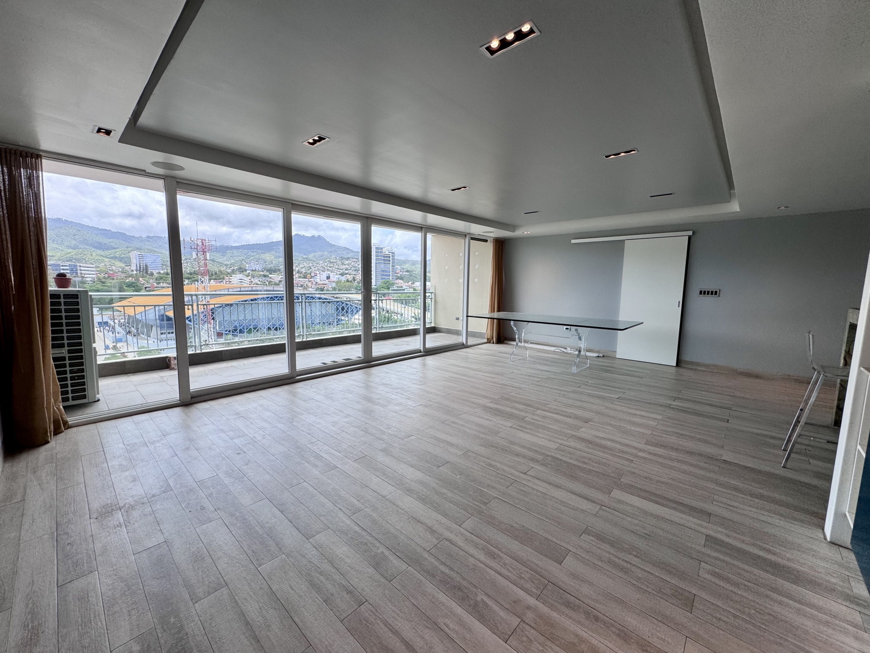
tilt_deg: -7.3
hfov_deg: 102.1
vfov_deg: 85.7
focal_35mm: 14
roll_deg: -0.9
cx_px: 435
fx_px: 352
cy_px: 326
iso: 40
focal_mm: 2.22
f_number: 2.2
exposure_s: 1/321
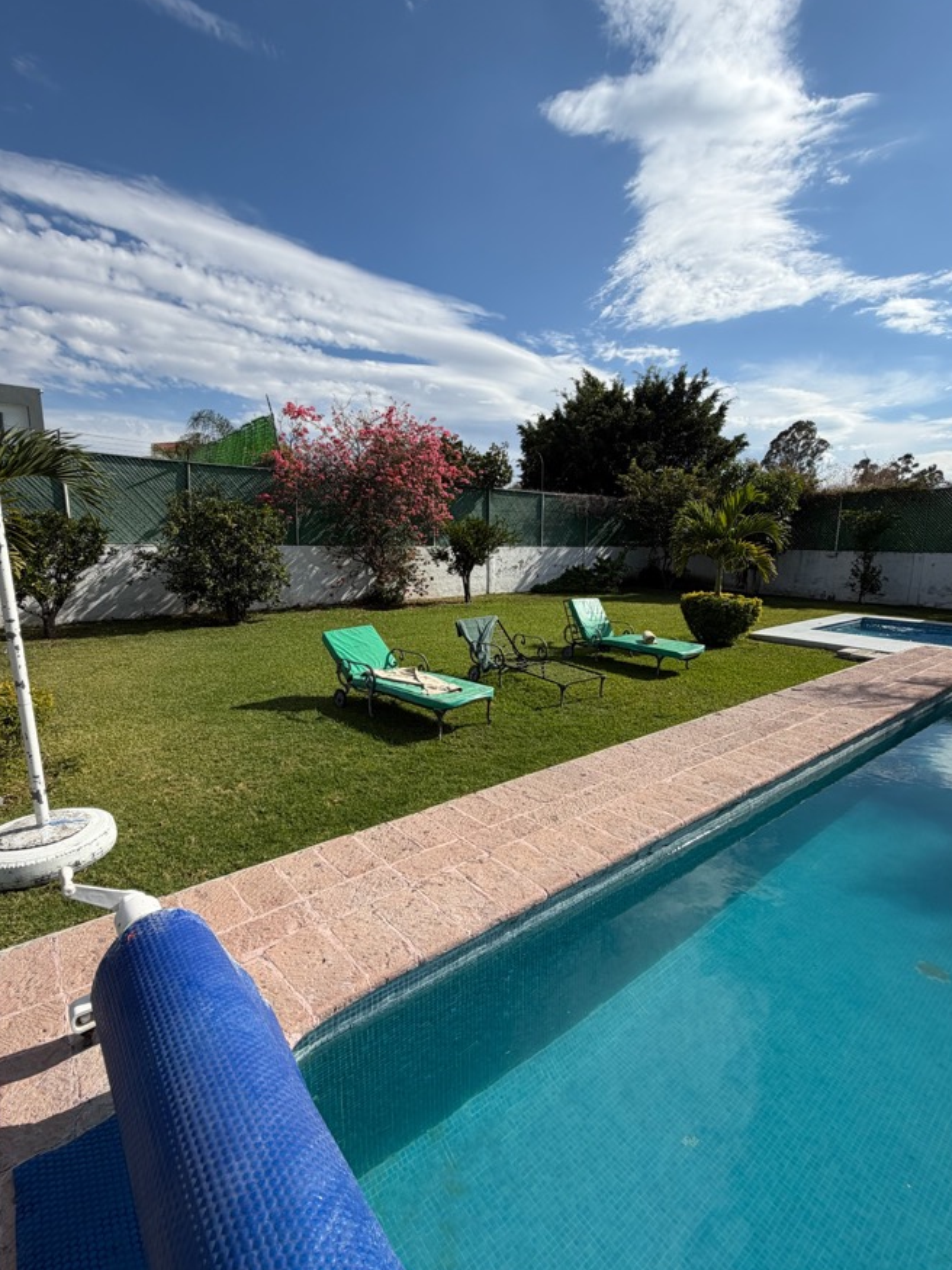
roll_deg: -1.8
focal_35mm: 16
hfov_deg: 78.1
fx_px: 587
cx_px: 472
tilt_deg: -14.2
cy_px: 642
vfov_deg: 94.5
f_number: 2.2
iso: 20
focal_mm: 2.22
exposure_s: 1/1285
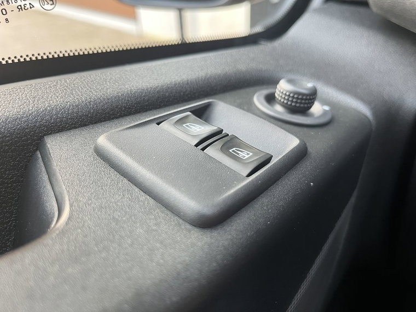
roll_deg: +1.2
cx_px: 208
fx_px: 312
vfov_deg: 53.1
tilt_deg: -34.1
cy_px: 156
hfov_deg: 67.3
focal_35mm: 26
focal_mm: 5.1
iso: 125
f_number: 1.6
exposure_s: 1/72
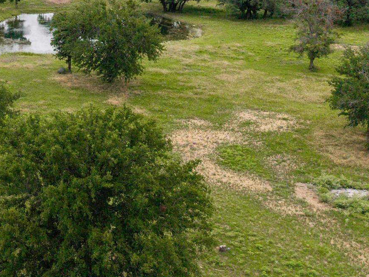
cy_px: 5
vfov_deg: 25.0
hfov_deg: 31.2
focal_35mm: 56
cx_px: -18
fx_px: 597
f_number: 1.8
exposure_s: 1/4000
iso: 200
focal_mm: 8.67
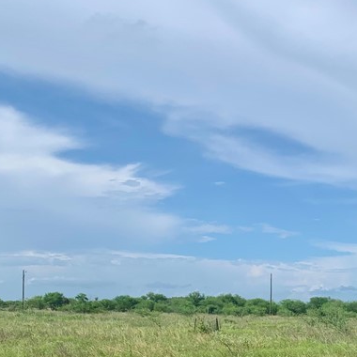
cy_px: 318
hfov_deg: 27.3
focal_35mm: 62
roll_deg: -1.4
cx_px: 277
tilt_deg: -0.9
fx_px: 723
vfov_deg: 26.8
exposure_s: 1/3185
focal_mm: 4.25
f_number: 1.8
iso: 25
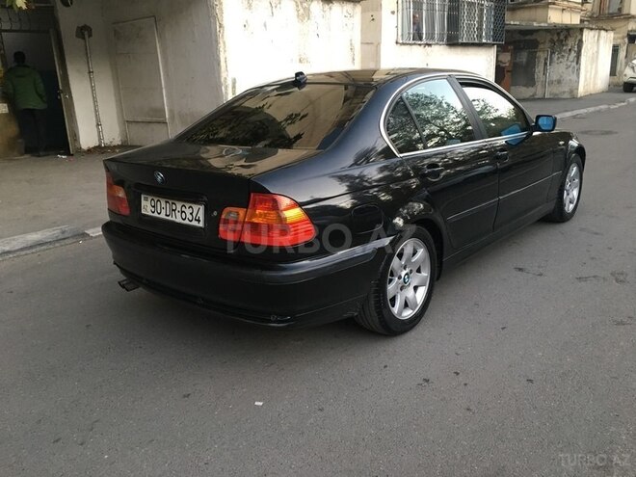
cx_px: 318
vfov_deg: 48.2
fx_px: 533
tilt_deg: -16.9
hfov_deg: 61.7
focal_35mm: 29
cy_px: 238
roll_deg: +2.9
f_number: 2.2
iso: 125
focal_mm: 4.15
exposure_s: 1/33
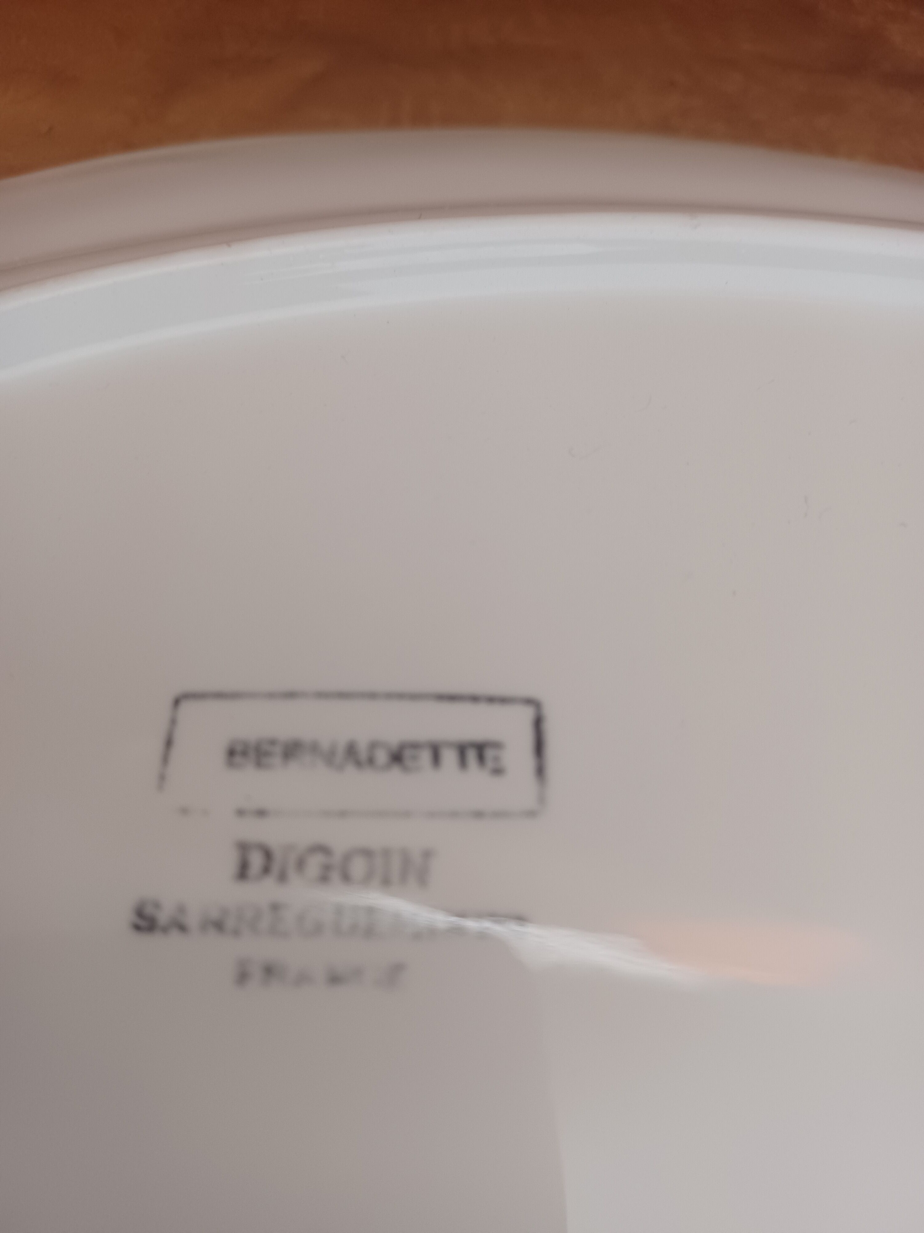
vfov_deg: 69.4
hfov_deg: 54.9
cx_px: 462
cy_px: 616
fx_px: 890
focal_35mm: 25
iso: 400
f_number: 1.8
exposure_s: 1/25
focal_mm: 4.6
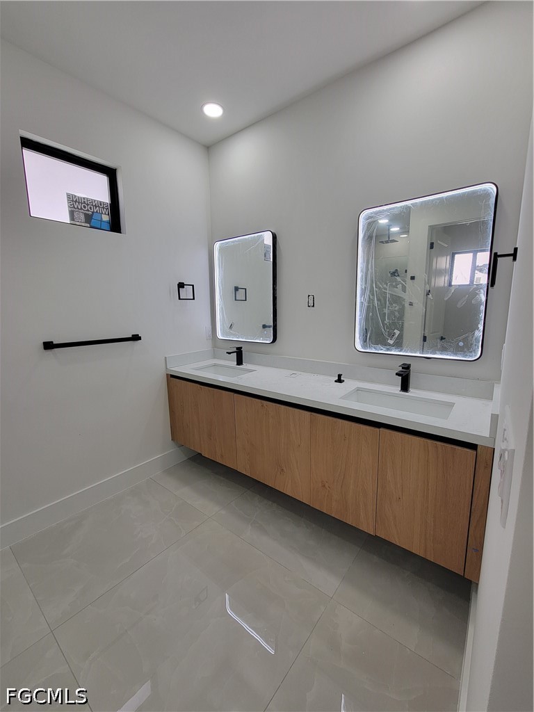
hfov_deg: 89.9
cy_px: 356
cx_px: 267
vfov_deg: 106.2
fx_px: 267
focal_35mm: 13
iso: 80
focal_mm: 2.2
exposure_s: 1/120
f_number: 2.2
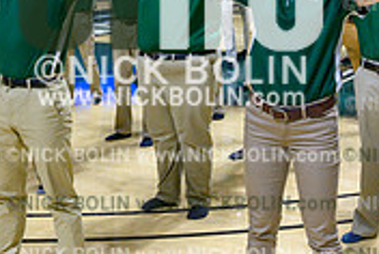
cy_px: 5
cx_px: 170
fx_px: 833
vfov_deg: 17.0
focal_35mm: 79
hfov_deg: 25.6
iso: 3200
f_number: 4.5
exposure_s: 1/800
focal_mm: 24
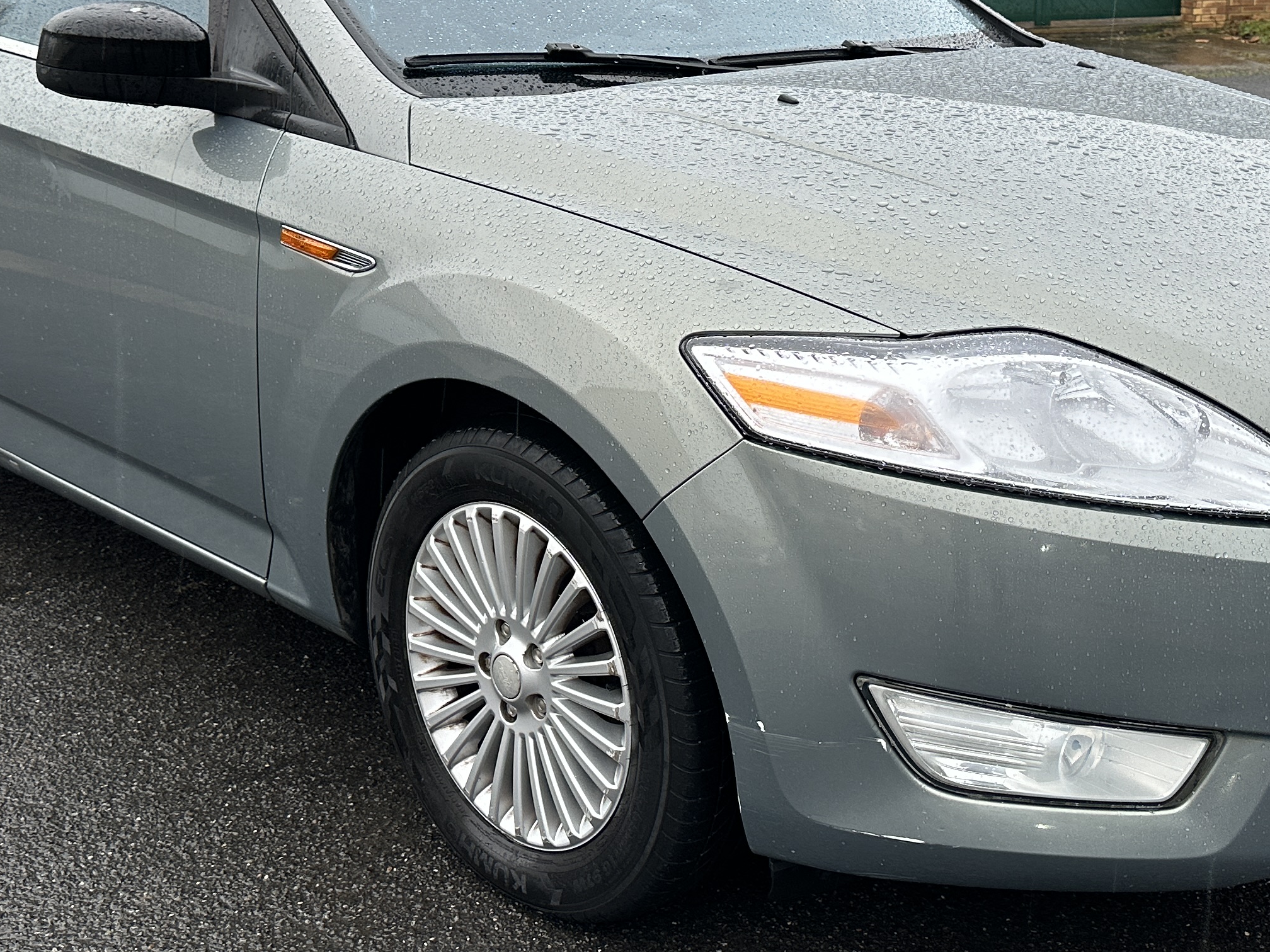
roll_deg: +0.8
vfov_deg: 30.1
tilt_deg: -12.2
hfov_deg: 39.7
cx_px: 658
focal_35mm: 48
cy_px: 332
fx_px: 1761
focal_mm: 6.86
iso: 160
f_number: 1.78
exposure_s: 1/121
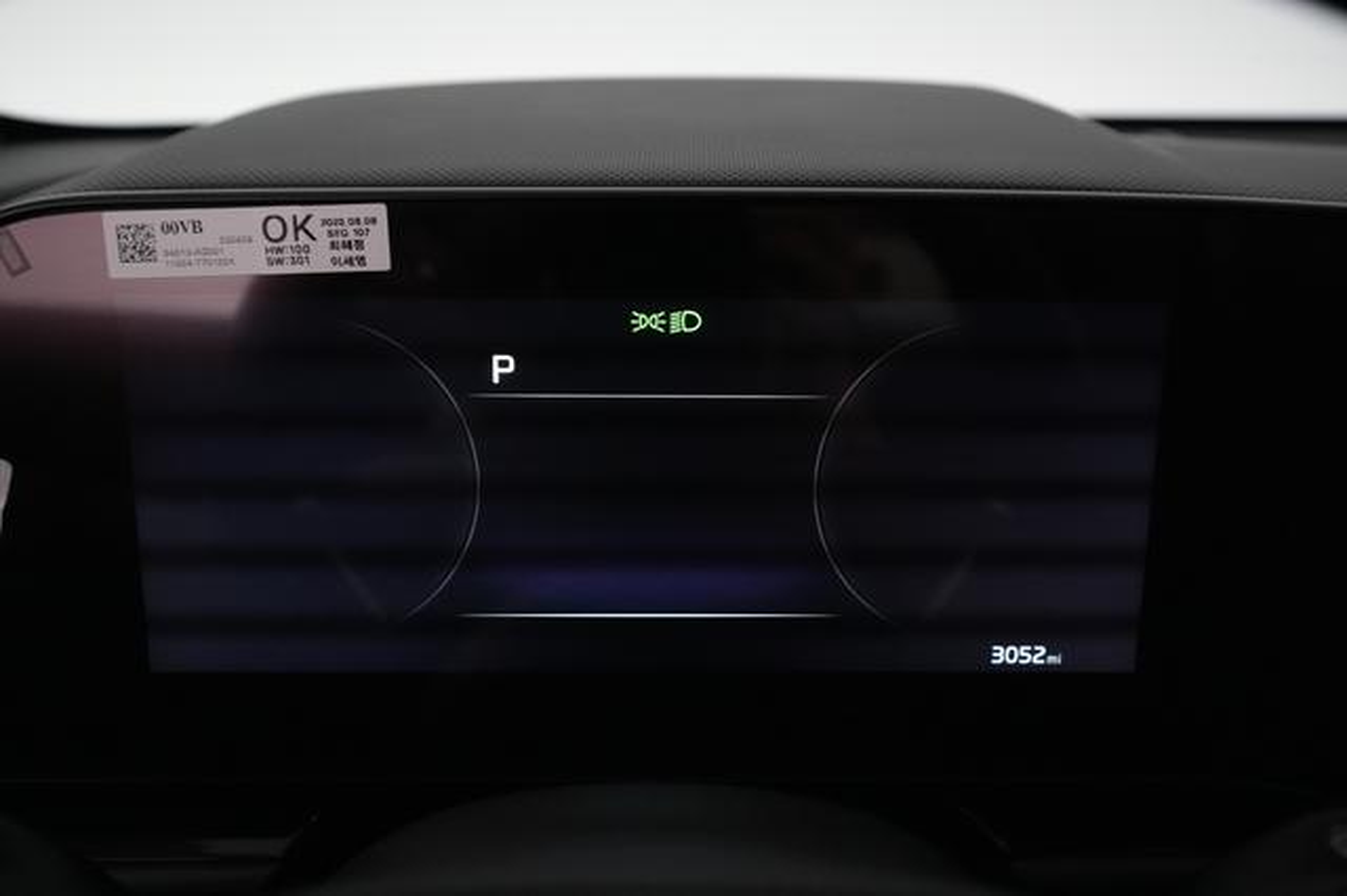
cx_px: 674
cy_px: 448
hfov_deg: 69.4
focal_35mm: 26
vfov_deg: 49.5
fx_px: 972
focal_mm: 26
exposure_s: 1/250
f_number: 4.5
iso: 8000
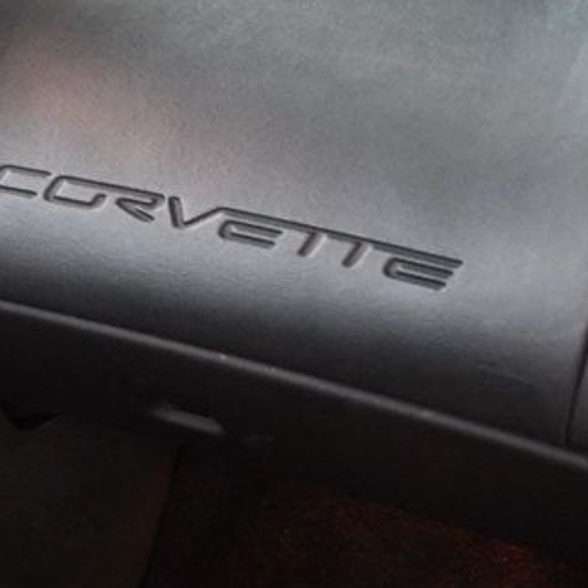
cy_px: 384
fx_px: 1883
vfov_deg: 17.7
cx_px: -252
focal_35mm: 98
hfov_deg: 16.4
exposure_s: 1/60
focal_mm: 24
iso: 5000
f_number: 3.8
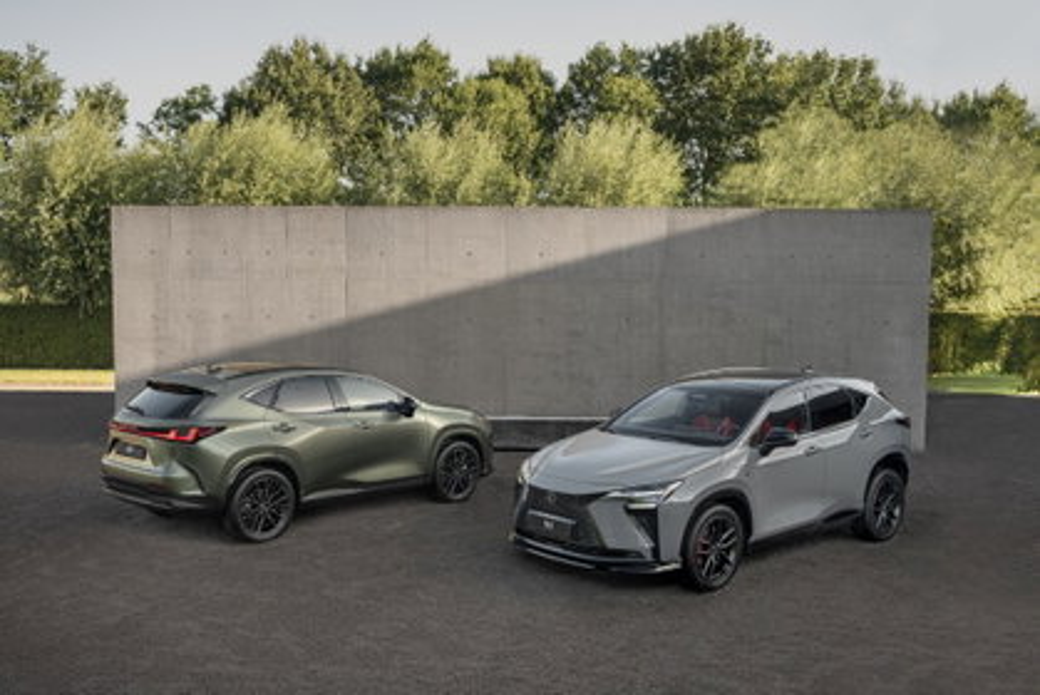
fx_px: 1012
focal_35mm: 35
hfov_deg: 54.4
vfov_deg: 37.9
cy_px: 348
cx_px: 520
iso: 125
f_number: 5.6
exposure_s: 1/60
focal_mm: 35
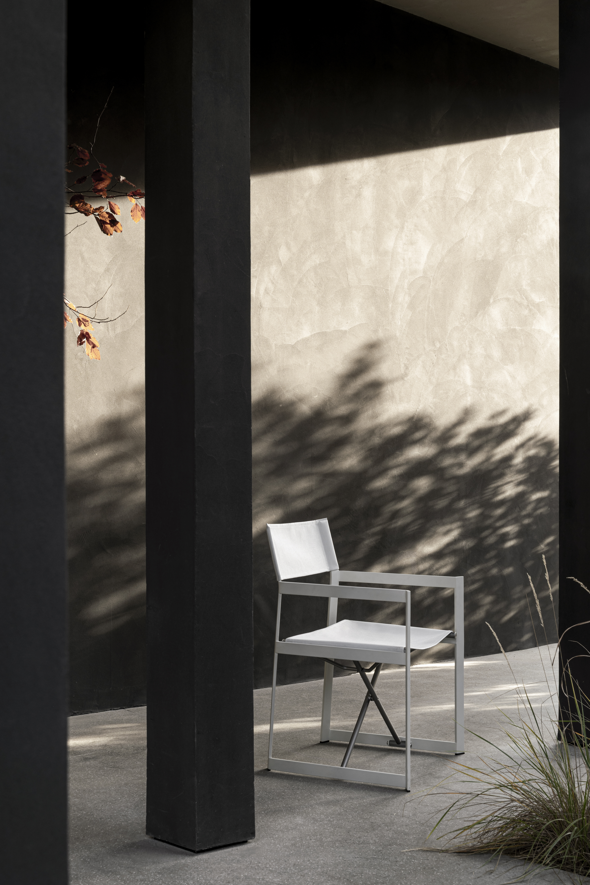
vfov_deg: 38.2
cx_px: 295
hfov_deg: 26.0
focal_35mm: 52
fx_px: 1278
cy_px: 442
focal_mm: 52
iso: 125
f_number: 14
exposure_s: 1/10
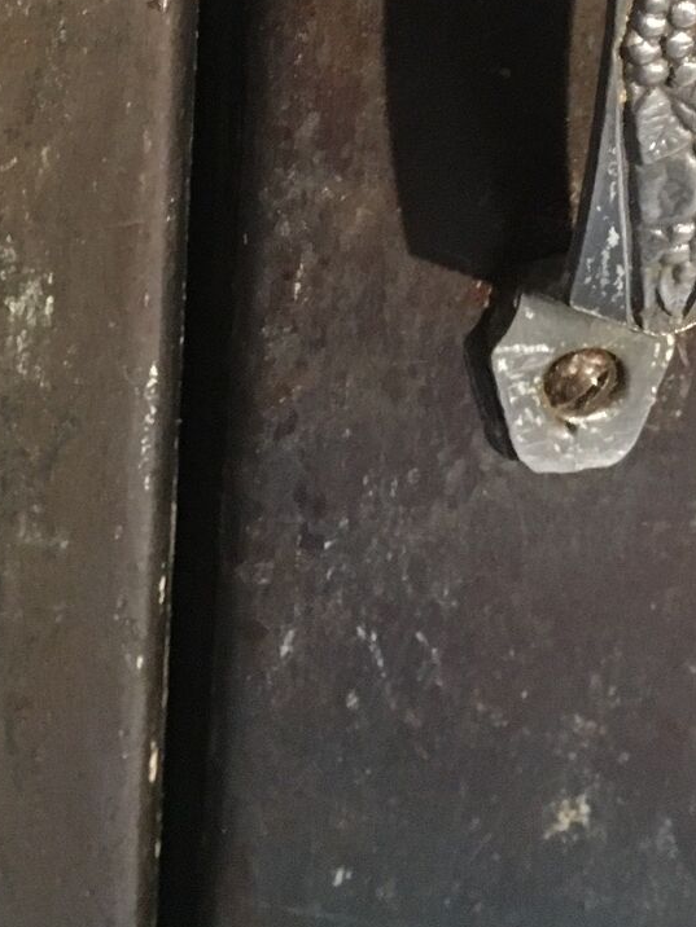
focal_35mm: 81
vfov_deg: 22.3
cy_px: -172
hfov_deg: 18.2
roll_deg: -4.2
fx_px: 2171
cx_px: 312
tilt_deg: -22.5
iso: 250
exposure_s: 1/17
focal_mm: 4.15
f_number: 2.2
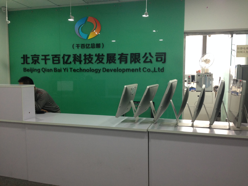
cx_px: 124
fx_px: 236
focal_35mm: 33
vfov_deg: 42.9
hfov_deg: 55.4
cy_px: 93
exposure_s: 1/20
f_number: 2.4
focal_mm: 4.12
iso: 125
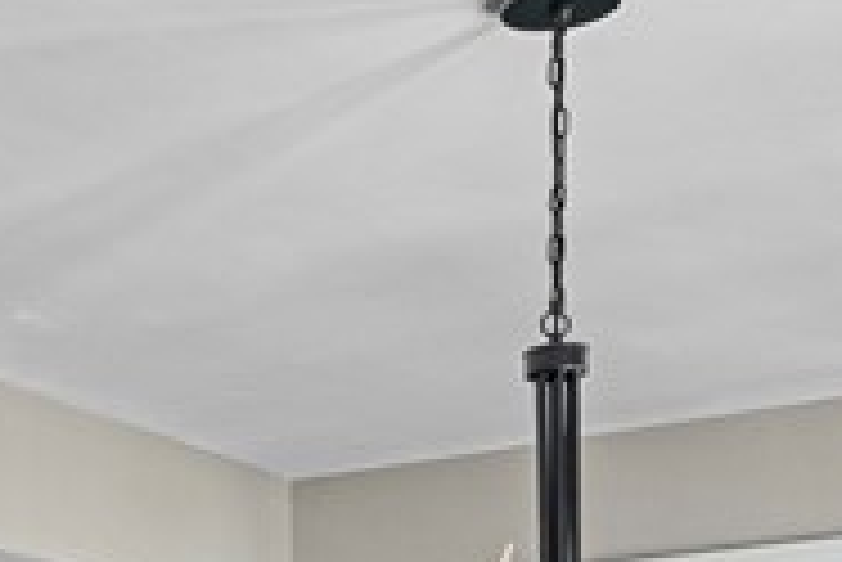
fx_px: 2177
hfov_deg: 19.3
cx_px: -398
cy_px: 985
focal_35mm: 93
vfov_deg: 13.4
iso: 800
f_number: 8
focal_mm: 16
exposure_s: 1.3
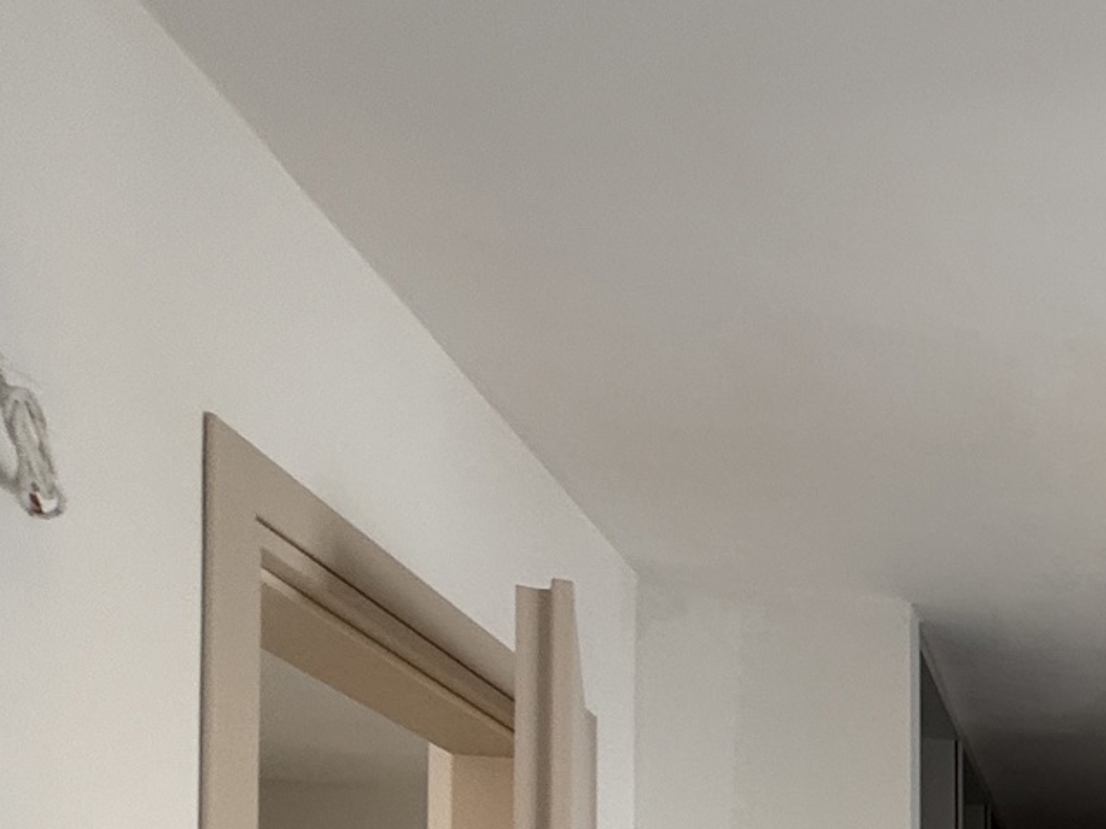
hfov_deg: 29.2
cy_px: 1062
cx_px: 1630
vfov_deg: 28.5
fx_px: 1342
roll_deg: -0.2
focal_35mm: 42
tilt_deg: +3.2
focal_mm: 2.22
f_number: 2.2
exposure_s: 1/99
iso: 80
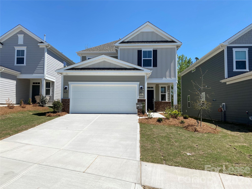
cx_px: 126
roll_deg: -0.7
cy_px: 94
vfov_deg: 53.1
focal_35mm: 26
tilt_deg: +2.7
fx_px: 189
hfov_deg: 67.3
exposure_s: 1/4444
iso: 32
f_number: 1.8
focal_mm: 4.25
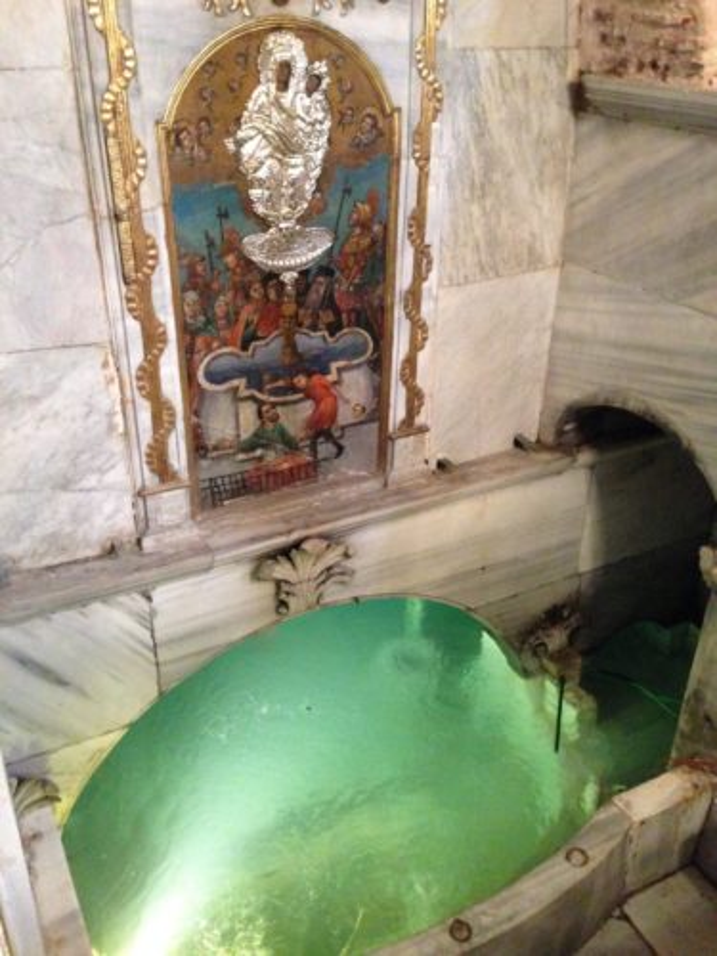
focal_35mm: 33
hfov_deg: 42.9
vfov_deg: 55.4
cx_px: 358
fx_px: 911
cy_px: 478
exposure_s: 1/15
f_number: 2.4
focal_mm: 4.12
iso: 640
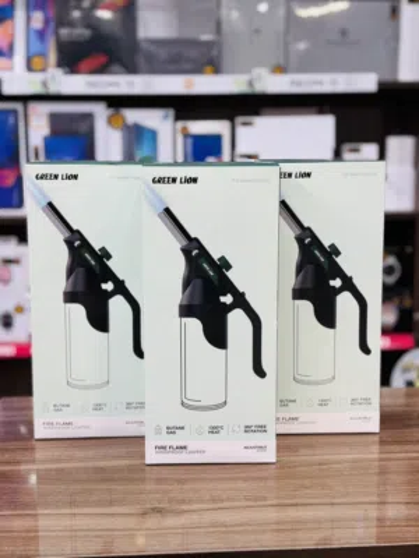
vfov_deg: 36.8
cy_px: 279
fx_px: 839
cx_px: 210
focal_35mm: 52
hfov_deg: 28.0
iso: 25
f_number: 1.6
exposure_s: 1/50
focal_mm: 5.96
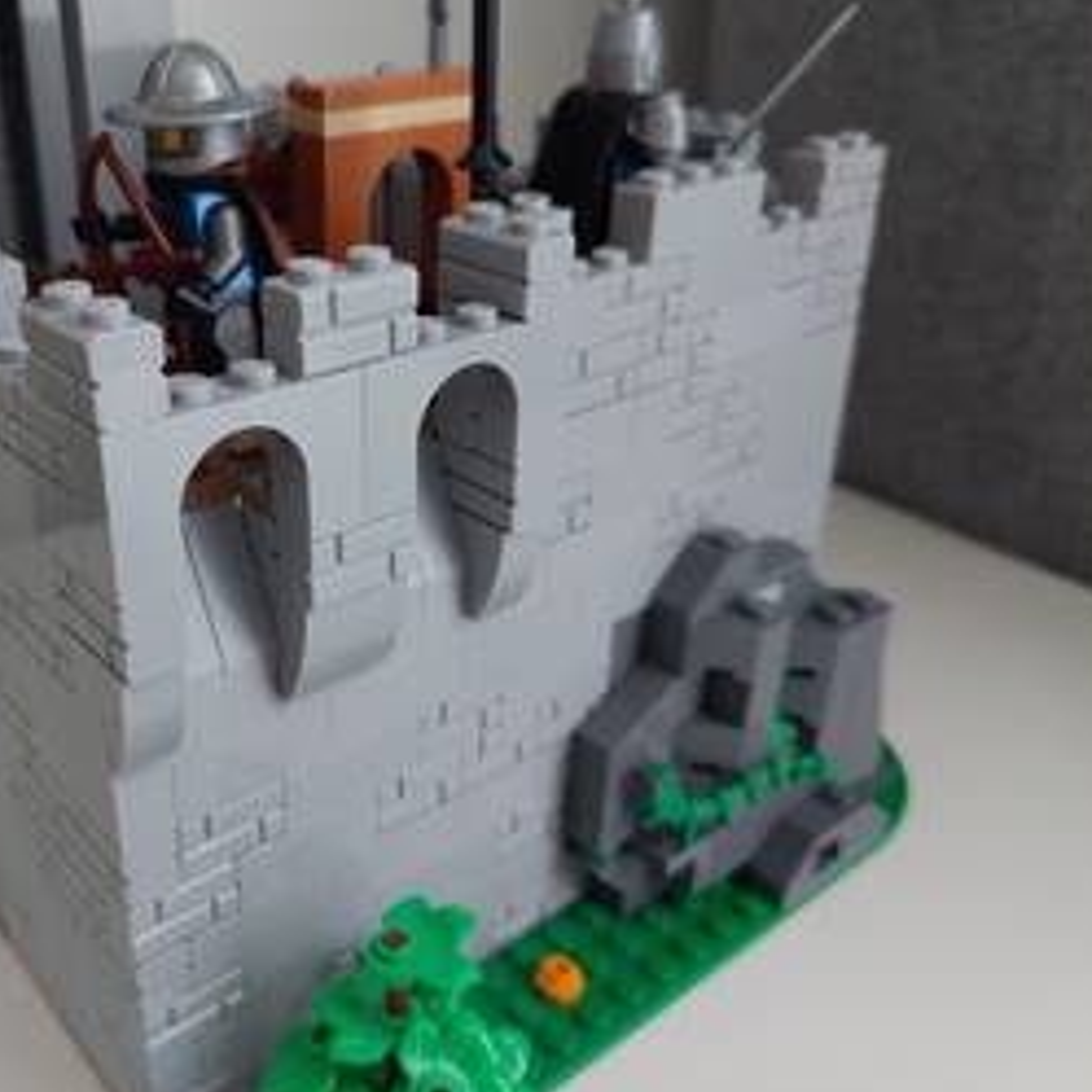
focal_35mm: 32
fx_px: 1142
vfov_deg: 51.1
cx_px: 329
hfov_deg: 49.8
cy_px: 513
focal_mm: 5.23
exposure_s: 1/50
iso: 250
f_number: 1.8
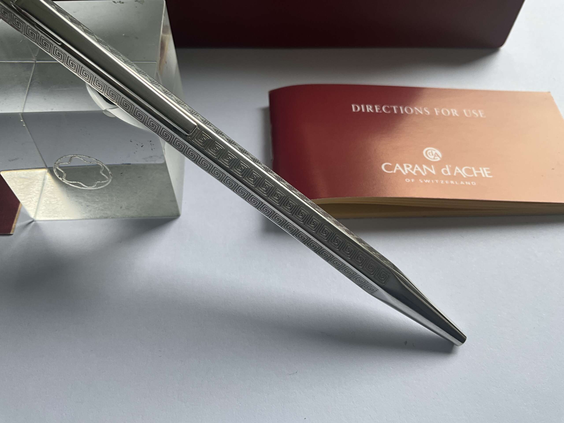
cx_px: 282
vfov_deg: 48.2
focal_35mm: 29
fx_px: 472
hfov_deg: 61.7
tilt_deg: -56.5
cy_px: 212
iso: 20
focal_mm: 3
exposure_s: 1/174
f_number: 1.8
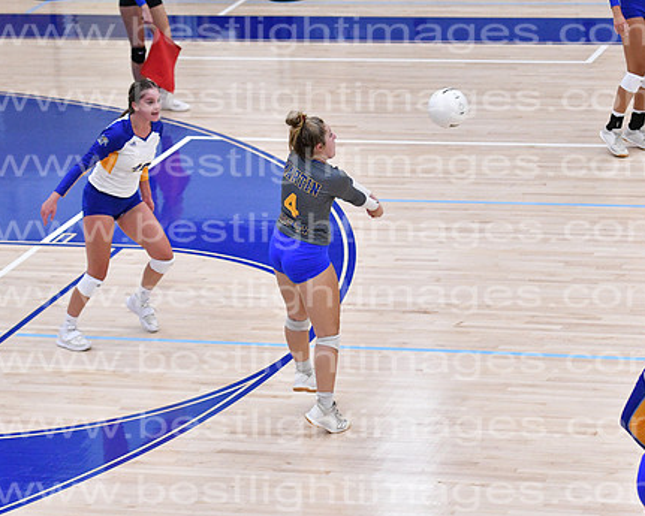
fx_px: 3112
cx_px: 334
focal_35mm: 163
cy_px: 264
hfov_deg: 11.8
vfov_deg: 9.5
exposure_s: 1/1000
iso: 6400
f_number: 3.2
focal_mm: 86
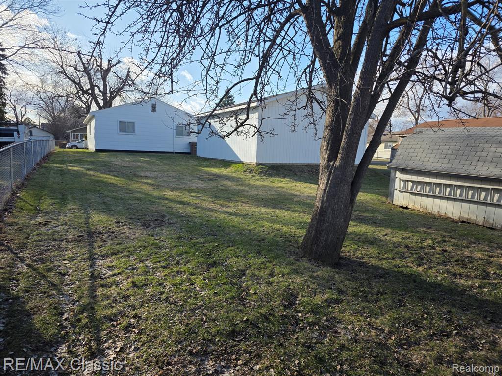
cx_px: 251
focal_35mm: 23
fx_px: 334
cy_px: 188
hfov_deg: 73.9
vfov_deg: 58.9
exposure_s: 1/3117
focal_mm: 6.3
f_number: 1.7
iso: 80
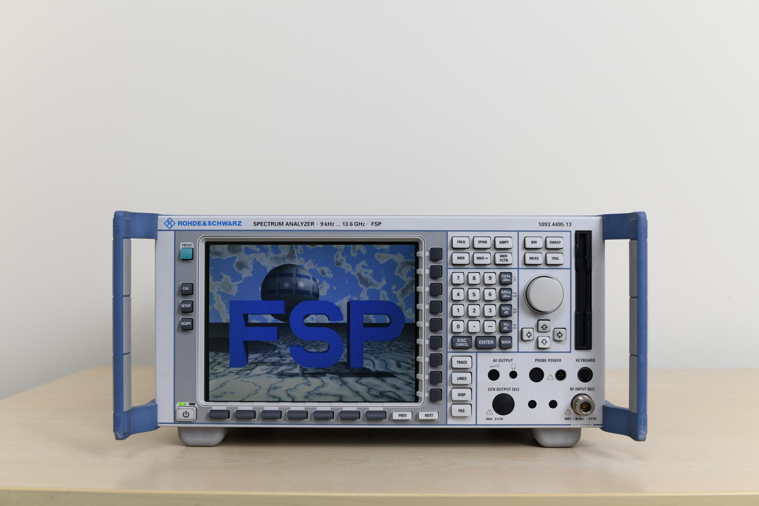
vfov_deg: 37.9
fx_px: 738
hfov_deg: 54.4
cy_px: 253
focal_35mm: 35
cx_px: 380
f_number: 5.6
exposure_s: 1/40
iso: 220
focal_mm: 35
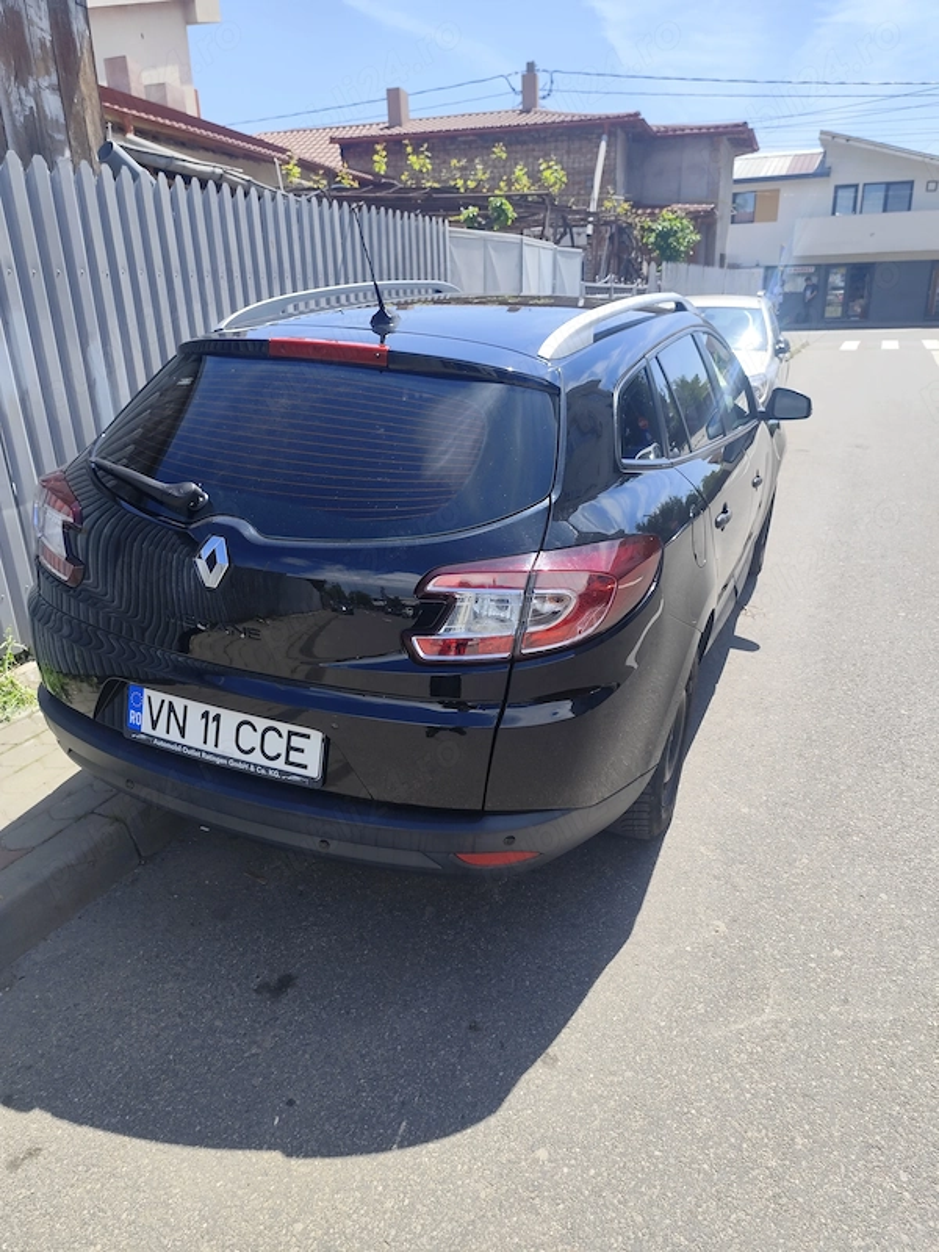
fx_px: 832
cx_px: 470
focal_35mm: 23
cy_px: 626
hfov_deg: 58.9
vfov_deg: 73.9
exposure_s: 1/823
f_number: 1.65
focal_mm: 6.14
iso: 50
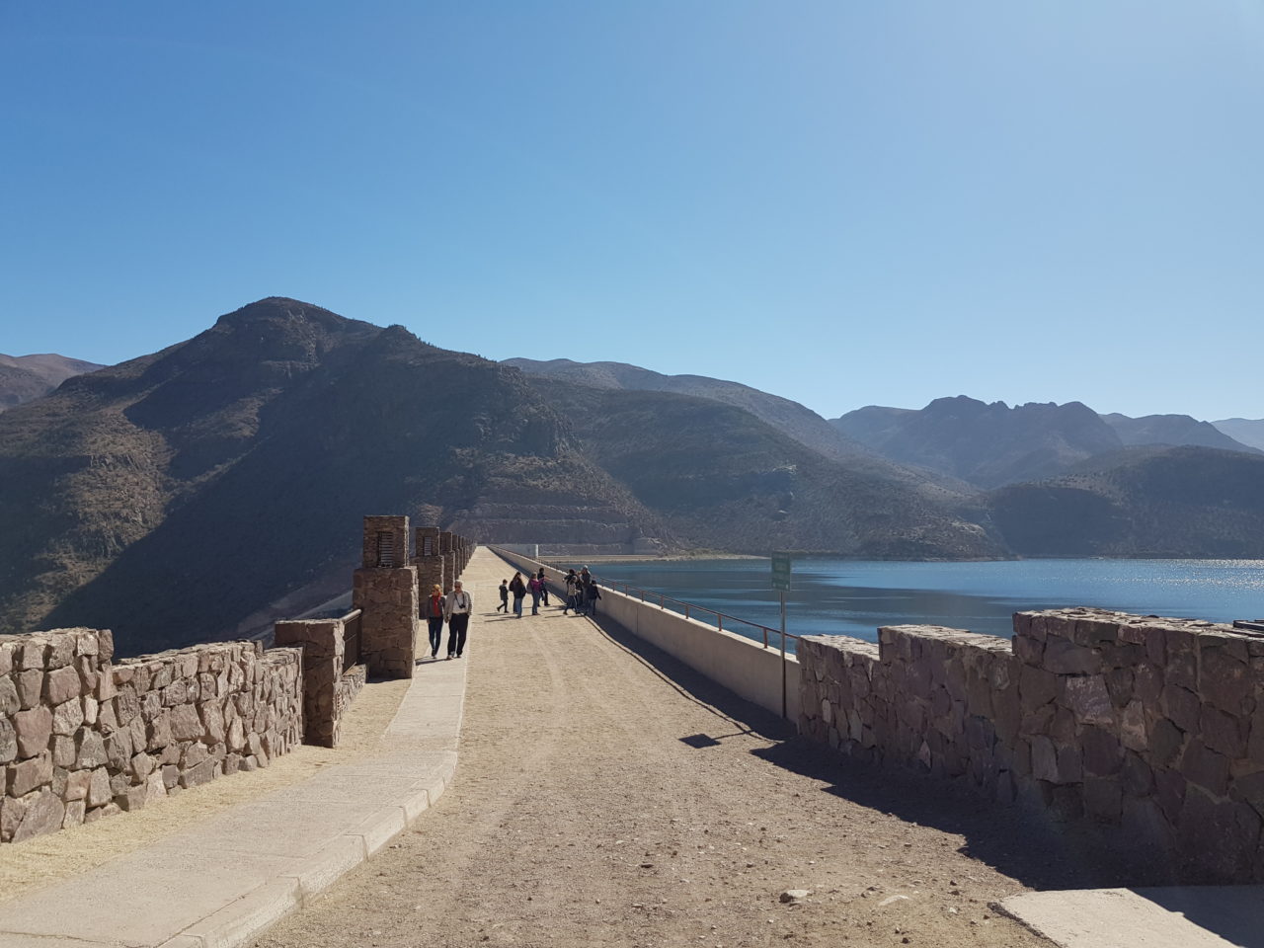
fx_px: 949
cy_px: 474
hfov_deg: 67.3
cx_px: 632
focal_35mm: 26
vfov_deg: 53.1
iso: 40
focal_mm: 4.2
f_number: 1.7
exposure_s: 1/2584
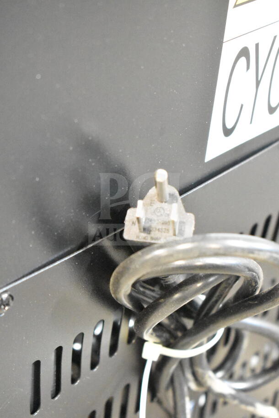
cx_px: 140
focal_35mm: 72
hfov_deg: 18.9
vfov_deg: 28.1
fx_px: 836
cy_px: 209
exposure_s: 1/80
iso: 18000
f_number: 5.3
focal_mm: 48
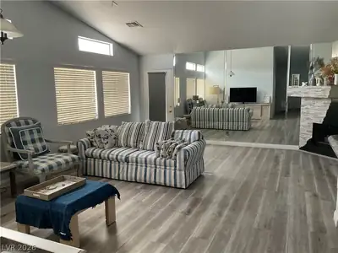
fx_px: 283
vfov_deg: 48.2
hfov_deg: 61.7
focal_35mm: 29
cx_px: 169
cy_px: 126
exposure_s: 1/60
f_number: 1.8
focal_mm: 3
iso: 64
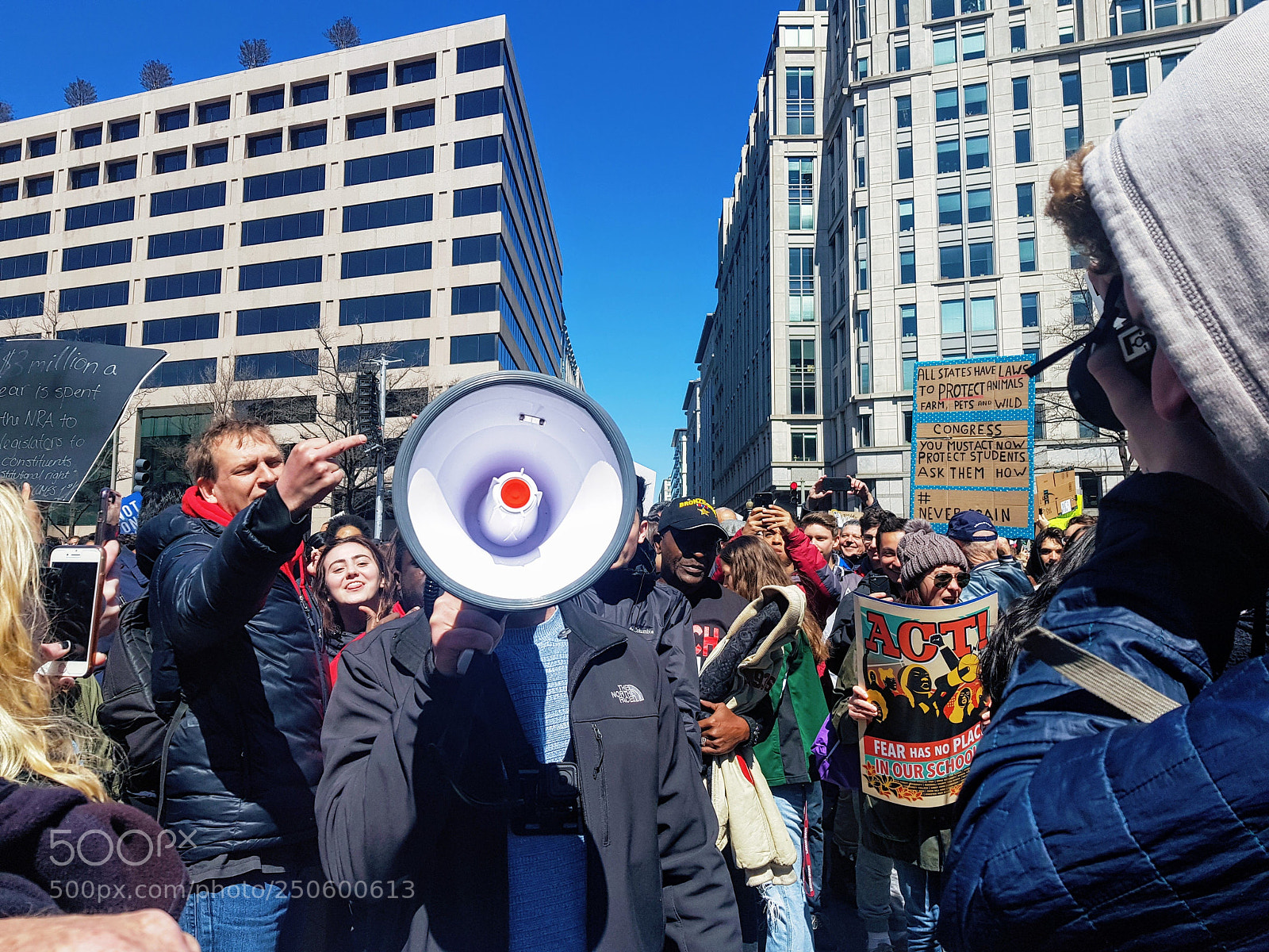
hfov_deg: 67.3
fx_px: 953
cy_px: 476
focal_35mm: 26
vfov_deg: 53.1
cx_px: 634
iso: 40
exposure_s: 1/2752
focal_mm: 4.2
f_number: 1.7
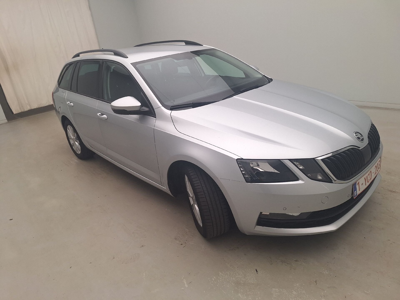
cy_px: 150
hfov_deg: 73.9
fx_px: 266
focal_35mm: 23
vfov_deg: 58.9
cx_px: 200
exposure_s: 1/128
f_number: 1.8
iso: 40
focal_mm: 5.54
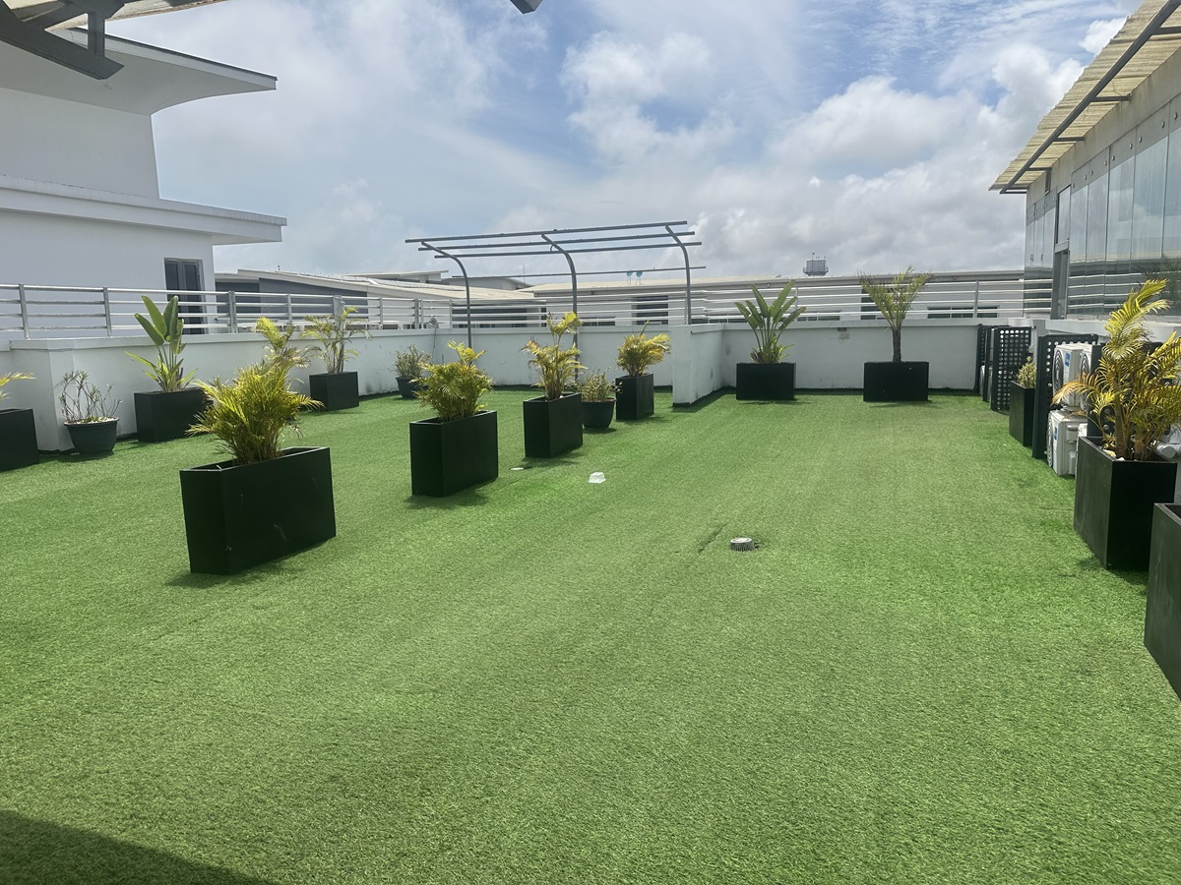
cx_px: 590
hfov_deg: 71.6
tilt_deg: -6.5
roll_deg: +1.2
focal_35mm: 24
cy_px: 442
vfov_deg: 56.8
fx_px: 819
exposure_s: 1/6211
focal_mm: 6.86
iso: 80
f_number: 1.78
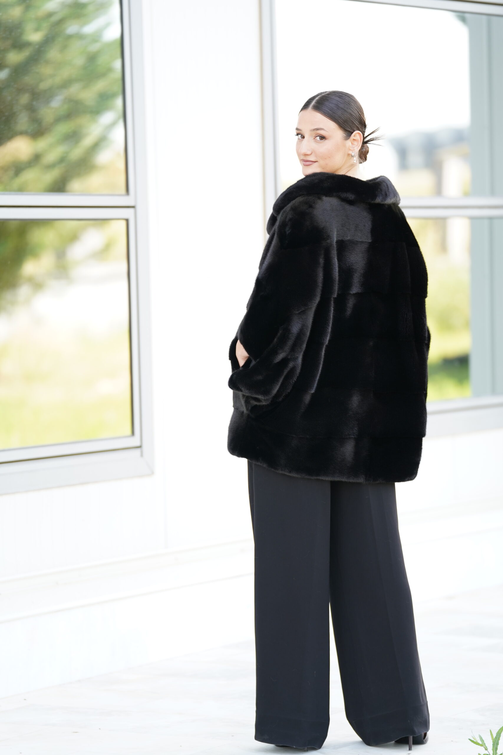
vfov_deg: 14.3
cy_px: 378
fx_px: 2996
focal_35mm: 143
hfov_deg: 9.6
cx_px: 252
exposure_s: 1/250
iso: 250
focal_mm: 143
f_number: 2.8
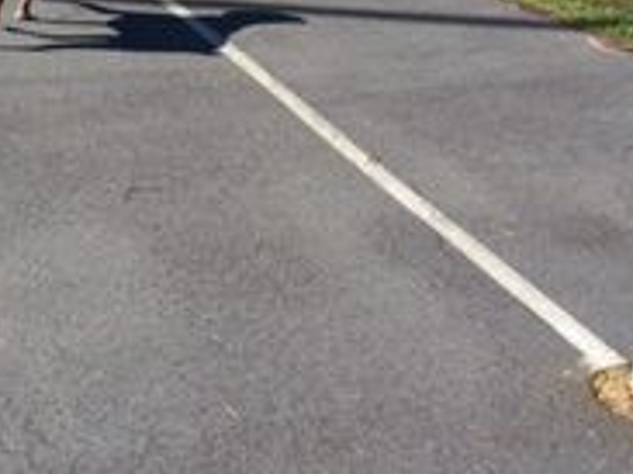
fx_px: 1224
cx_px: 93
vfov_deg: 21.5
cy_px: 62
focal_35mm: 67
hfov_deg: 28.1
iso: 80
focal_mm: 5.6
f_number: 5.1
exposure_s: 1/351
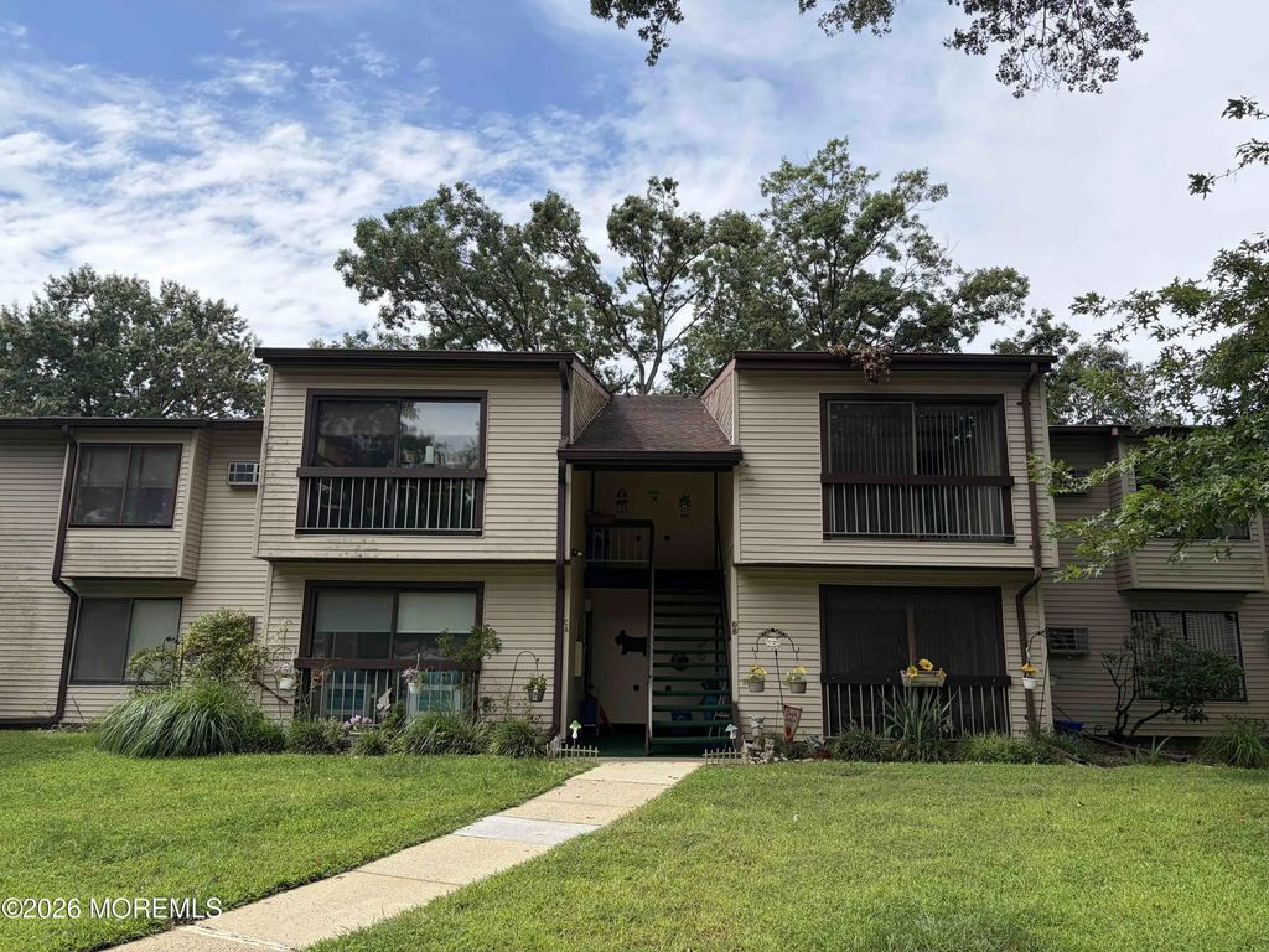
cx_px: 634
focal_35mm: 26
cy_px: 476
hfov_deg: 67.3
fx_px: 953
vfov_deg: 53.1
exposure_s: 1/3279
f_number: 1.6
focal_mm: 5.96
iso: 50
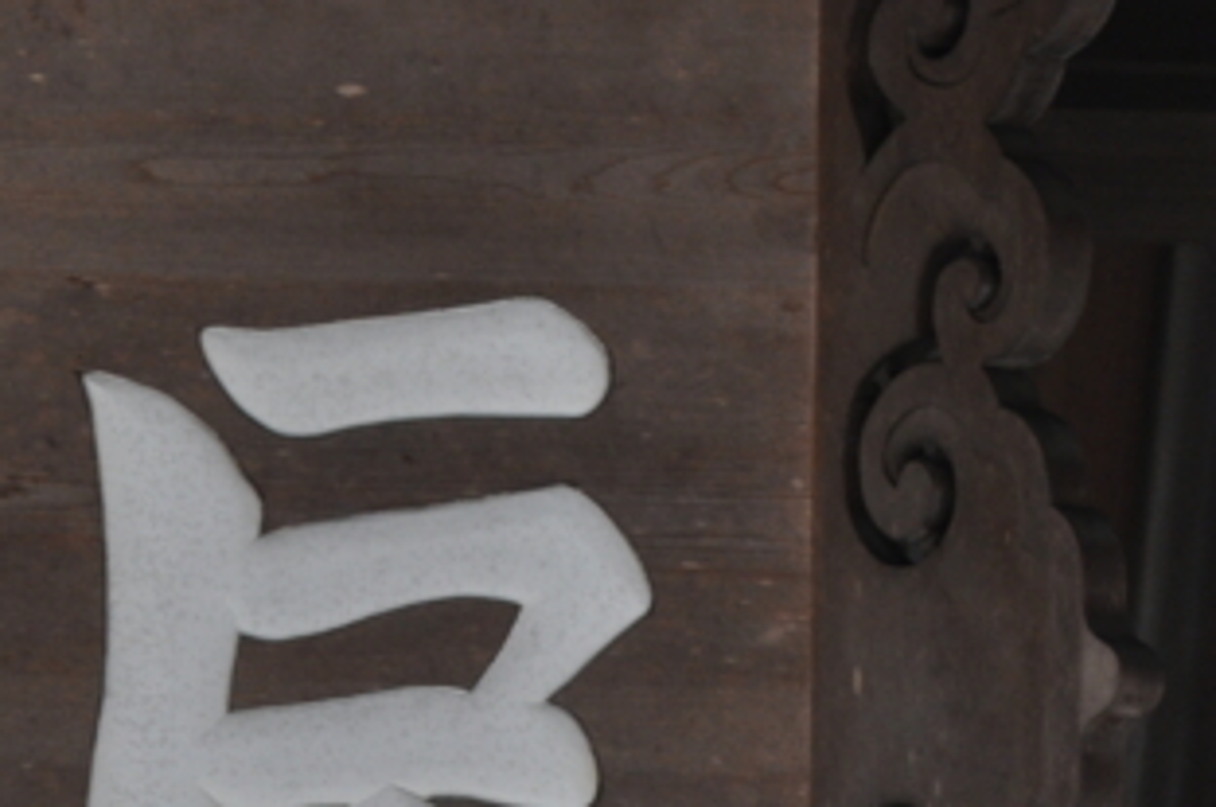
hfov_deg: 5.9
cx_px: -748
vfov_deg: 4.0
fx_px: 11635
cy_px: 690
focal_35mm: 345
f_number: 4
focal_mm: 70
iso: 450
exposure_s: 1/1000
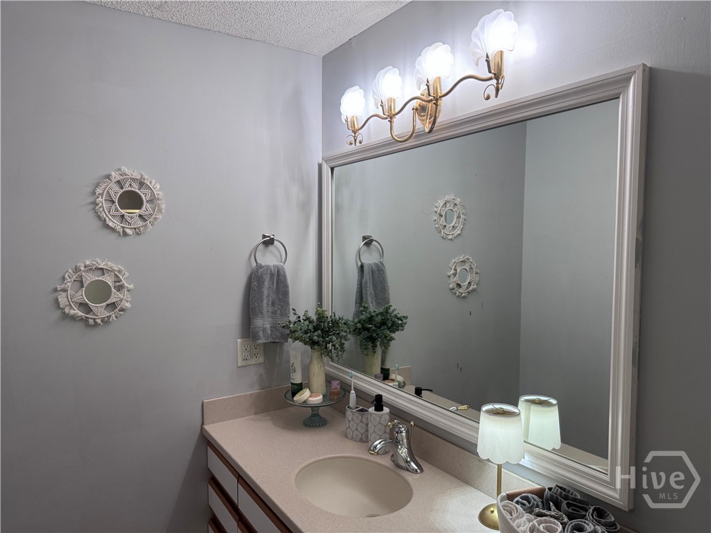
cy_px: 266
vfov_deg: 56.8
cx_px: 356
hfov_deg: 71.6
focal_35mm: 24
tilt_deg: -2.5
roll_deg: -0.3
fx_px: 493
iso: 200
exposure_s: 1/120
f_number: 1.78
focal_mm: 6.76
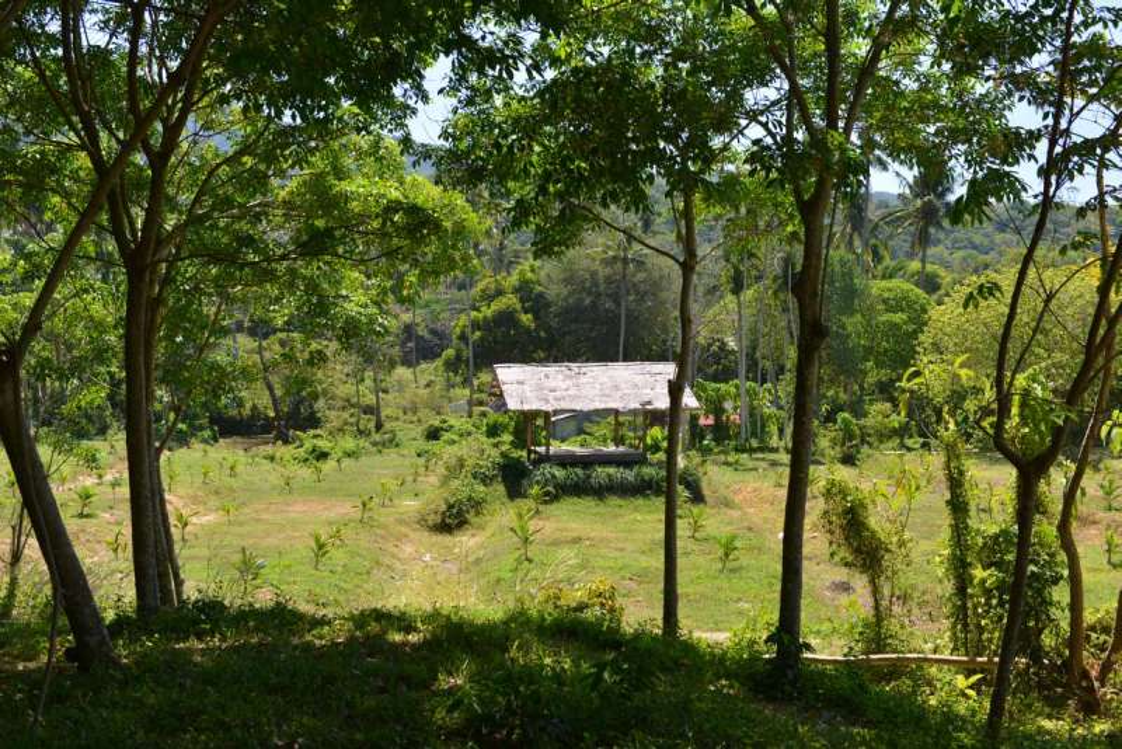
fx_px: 1309
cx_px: 561
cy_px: 374
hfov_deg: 46.4
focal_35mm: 42
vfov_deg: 31.9
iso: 400
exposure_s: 1/320
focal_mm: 42
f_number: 5.6
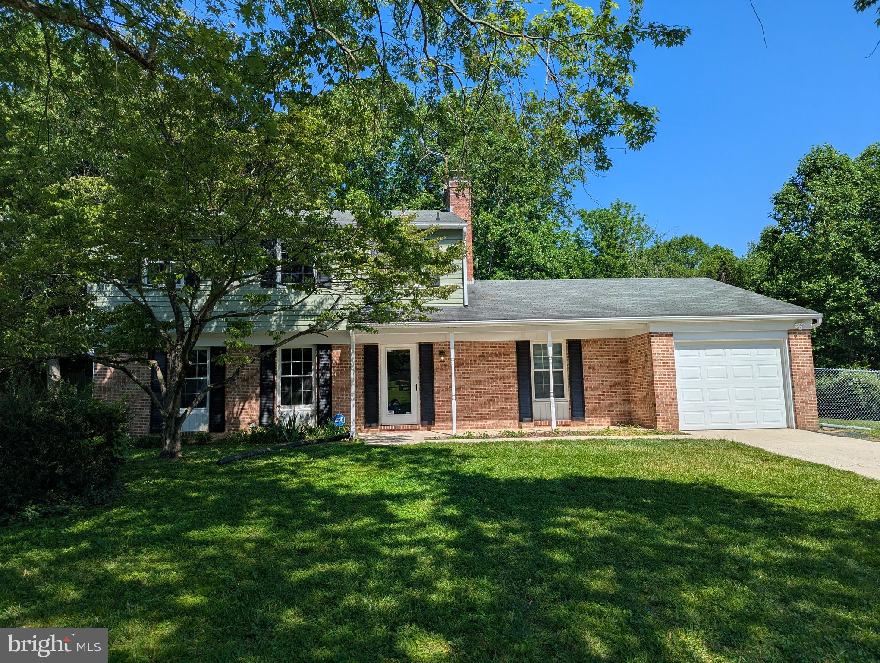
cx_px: 440
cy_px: 332
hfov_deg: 71.5
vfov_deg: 56.9
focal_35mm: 24
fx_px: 611
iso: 48
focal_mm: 6.81
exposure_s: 1/3058
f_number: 1.85
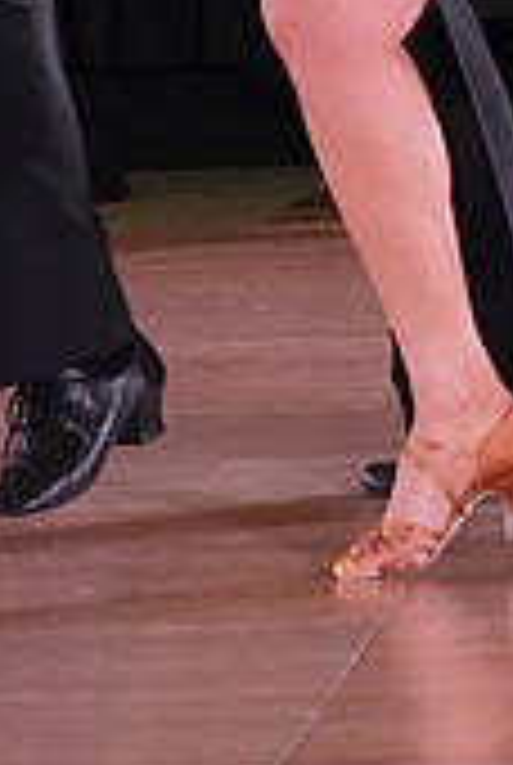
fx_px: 7621
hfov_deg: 3.9
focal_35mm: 358
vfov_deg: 5.7
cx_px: 317
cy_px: -364
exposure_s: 1/400
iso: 8000
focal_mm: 70
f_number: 5.6
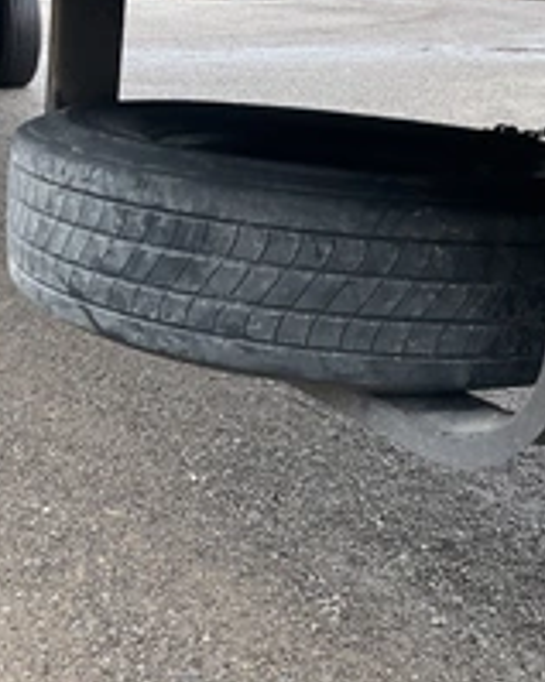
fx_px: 1150
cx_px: 278
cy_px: 274
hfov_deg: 26.7
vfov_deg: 32.9
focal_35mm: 57
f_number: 1.8
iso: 20
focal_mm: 3
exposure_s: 1/156
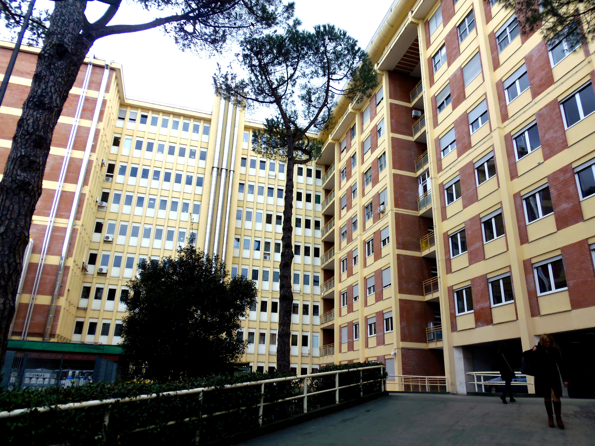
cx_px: 298
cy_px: 223
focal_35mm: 24
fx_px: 413
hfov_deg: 71.6
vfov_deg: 56.8
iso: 64
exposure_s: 1/320
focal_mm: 4.3
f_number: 2.9
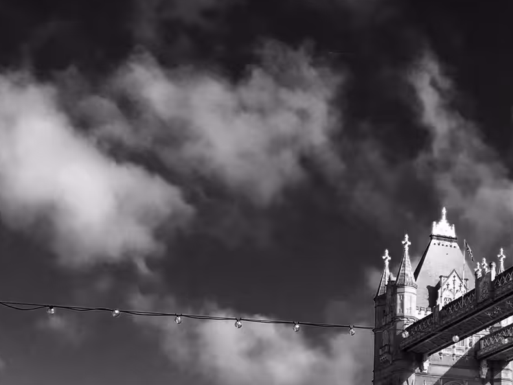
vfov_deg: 19.3
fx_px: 1111
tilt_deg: +13.1
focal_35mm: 75
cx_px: 499
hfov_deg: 24.9
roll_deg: +0.3
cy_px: 334
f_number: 2.2
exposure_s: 1/1721
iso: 32
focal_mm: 4.15
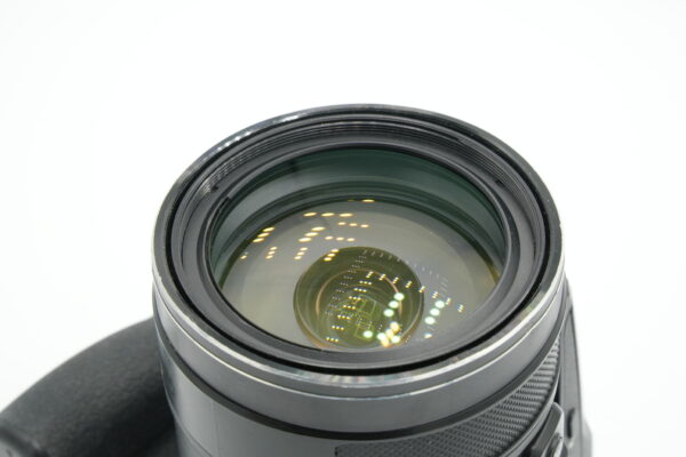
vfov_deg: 16.9
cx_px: 343
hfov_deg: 25.1
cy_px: 228
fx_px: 1543
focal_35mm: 81
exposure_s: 1/100
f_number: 14
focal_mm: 54
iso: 800
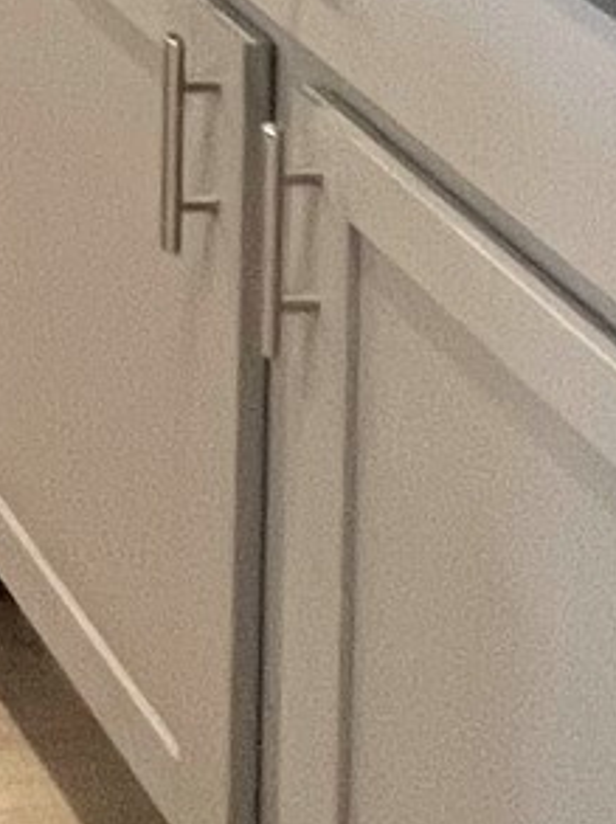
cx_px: -1063
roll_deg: -1.4
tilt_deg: -0.1
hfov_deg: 11.6
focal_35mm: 91
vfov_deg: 14.2
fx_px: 2164
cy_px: -1173
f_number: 1.8
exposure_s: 1/60
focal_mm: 1.57
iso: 160
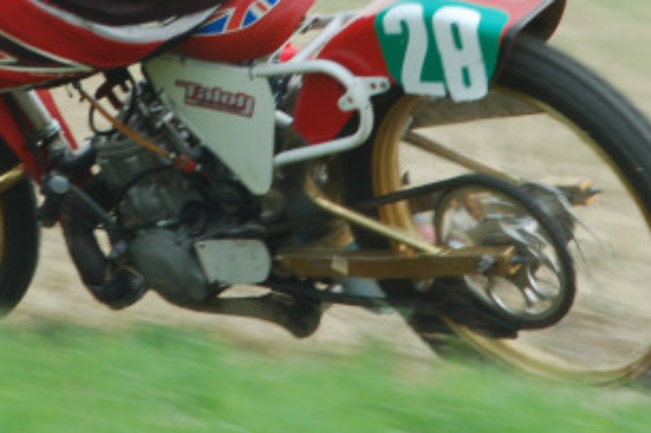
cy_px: -125
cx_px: 231
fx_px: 14144
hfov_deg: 2.6
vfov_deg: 1.8
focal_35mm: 783
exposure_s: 1/180
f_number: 8
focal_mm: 200
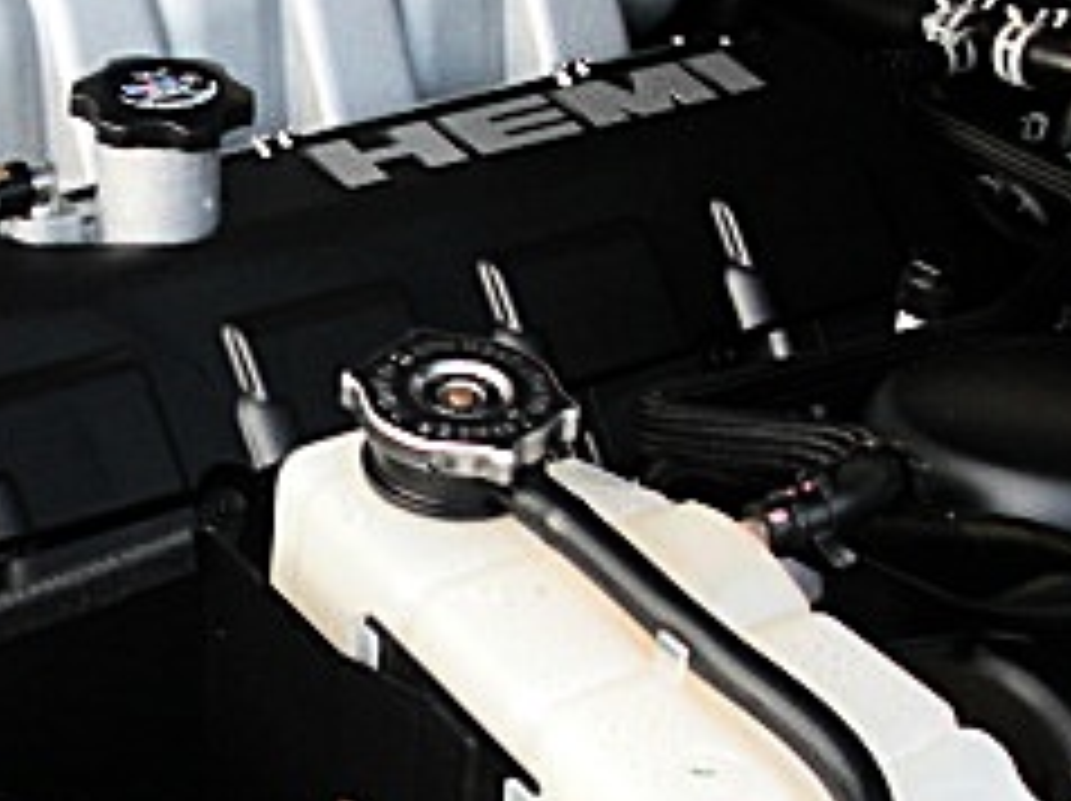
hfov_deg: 19.9
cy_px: 464
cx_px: 126
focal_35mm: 97
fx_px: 2998
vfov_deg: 15.2
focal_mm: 6.3
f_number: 2.8
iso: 100
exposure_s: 1/100
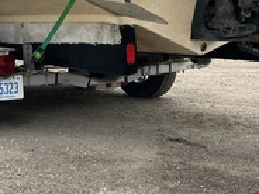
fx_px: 471
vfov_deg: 22.9
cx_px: 51
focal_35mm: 63
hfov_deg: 30.0
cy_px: 35
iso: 25
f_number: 1.8
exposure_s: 1/749
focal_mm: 3
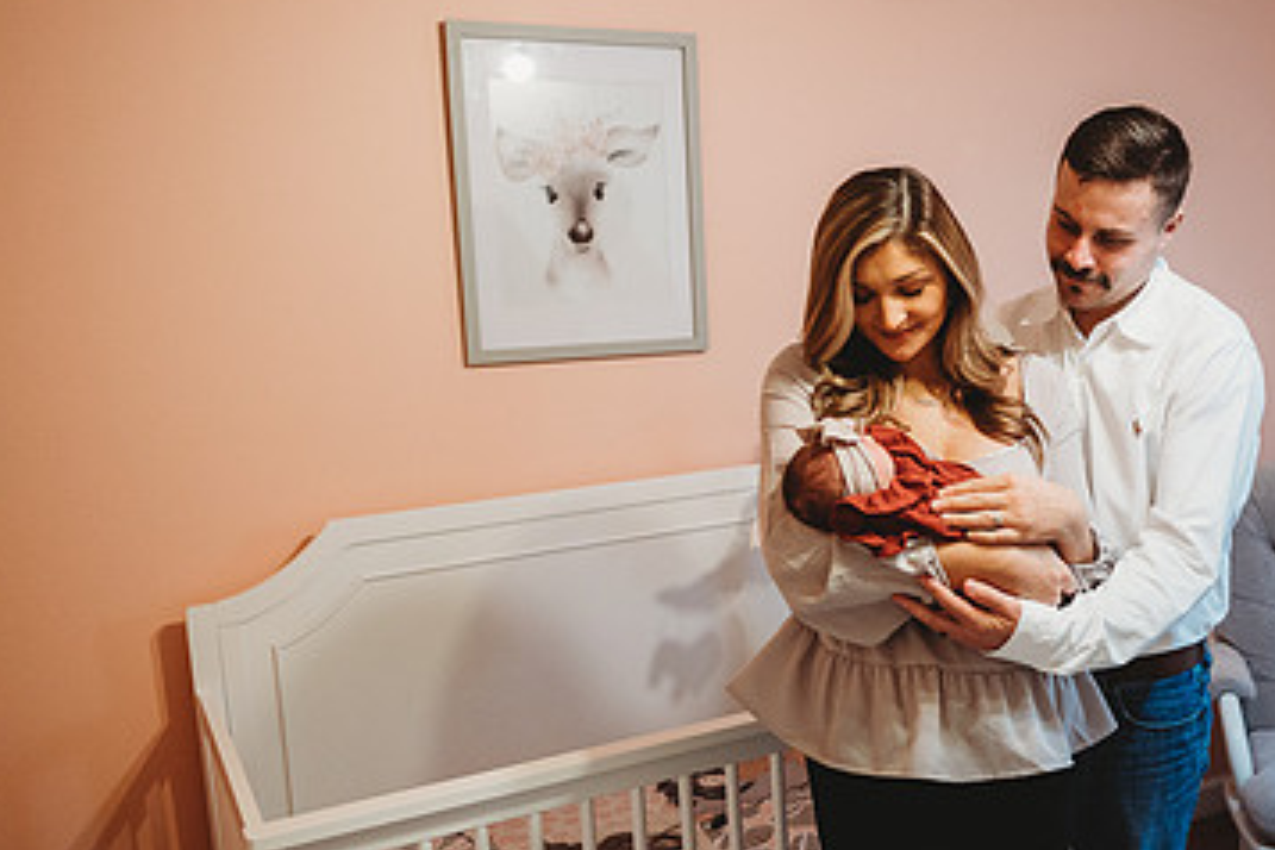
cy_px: 438
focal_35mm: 39
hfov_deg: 48.0
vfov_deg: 34.2
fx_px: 1381
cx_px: 929
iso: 1250
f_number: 1.8
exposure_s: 1/160
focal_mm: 24
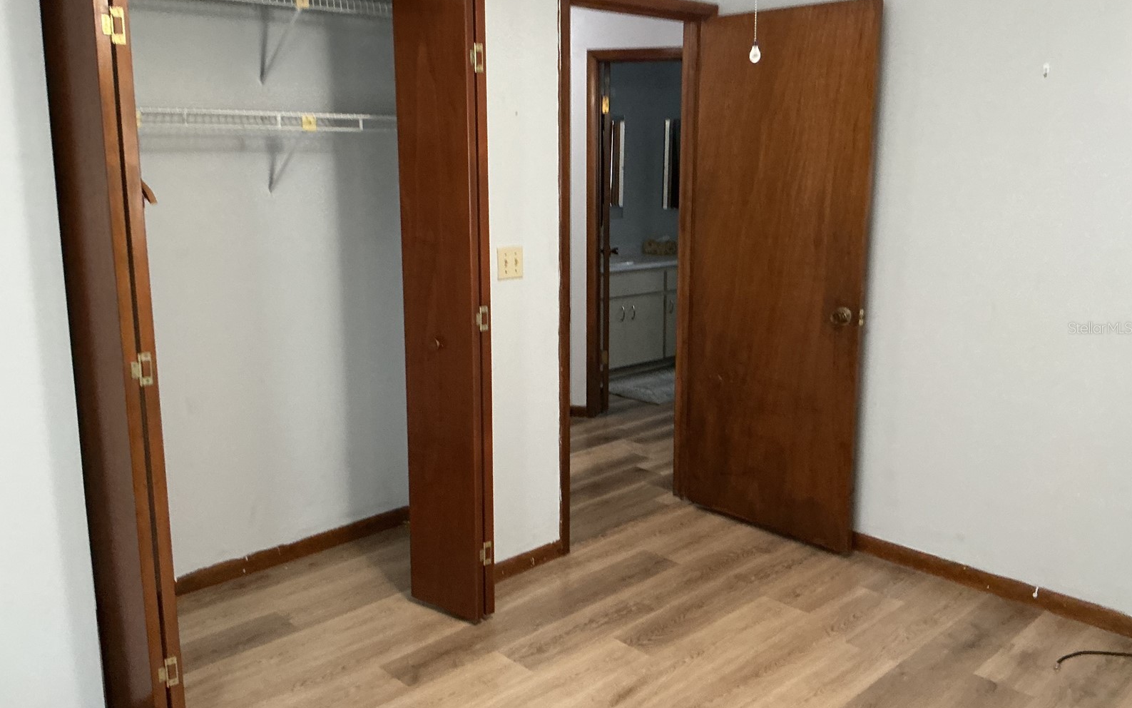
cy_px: 328
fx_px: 956
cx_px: 565
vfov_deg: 40.6
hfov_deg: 61.2
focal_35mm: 31
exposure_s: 1/40
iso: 250
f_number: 1.8
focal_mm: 3
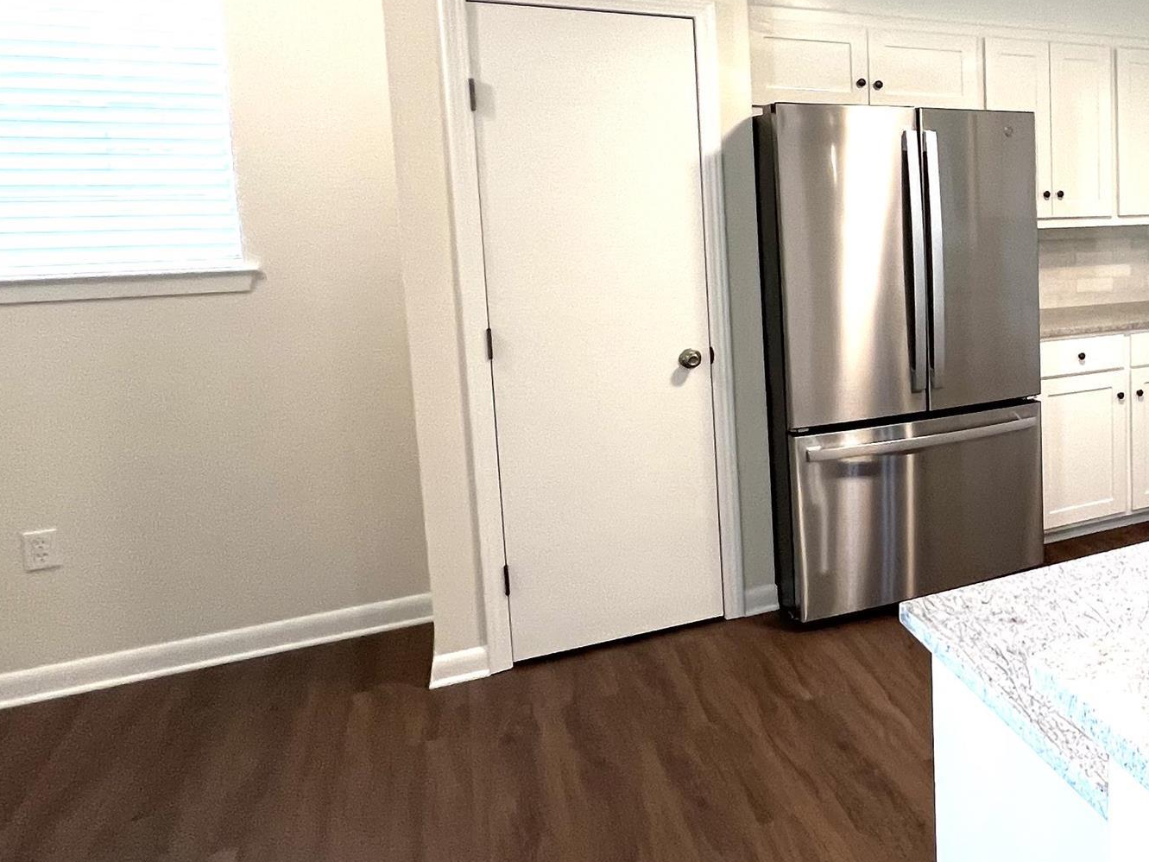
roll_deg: -0.3
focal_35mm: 30
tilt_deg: -6.3
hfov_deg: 46.1
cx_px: 1237
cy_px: 279
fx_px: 996
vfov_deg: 46.0
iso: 125
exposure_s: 1/60
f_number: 1.8
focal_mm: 1.57
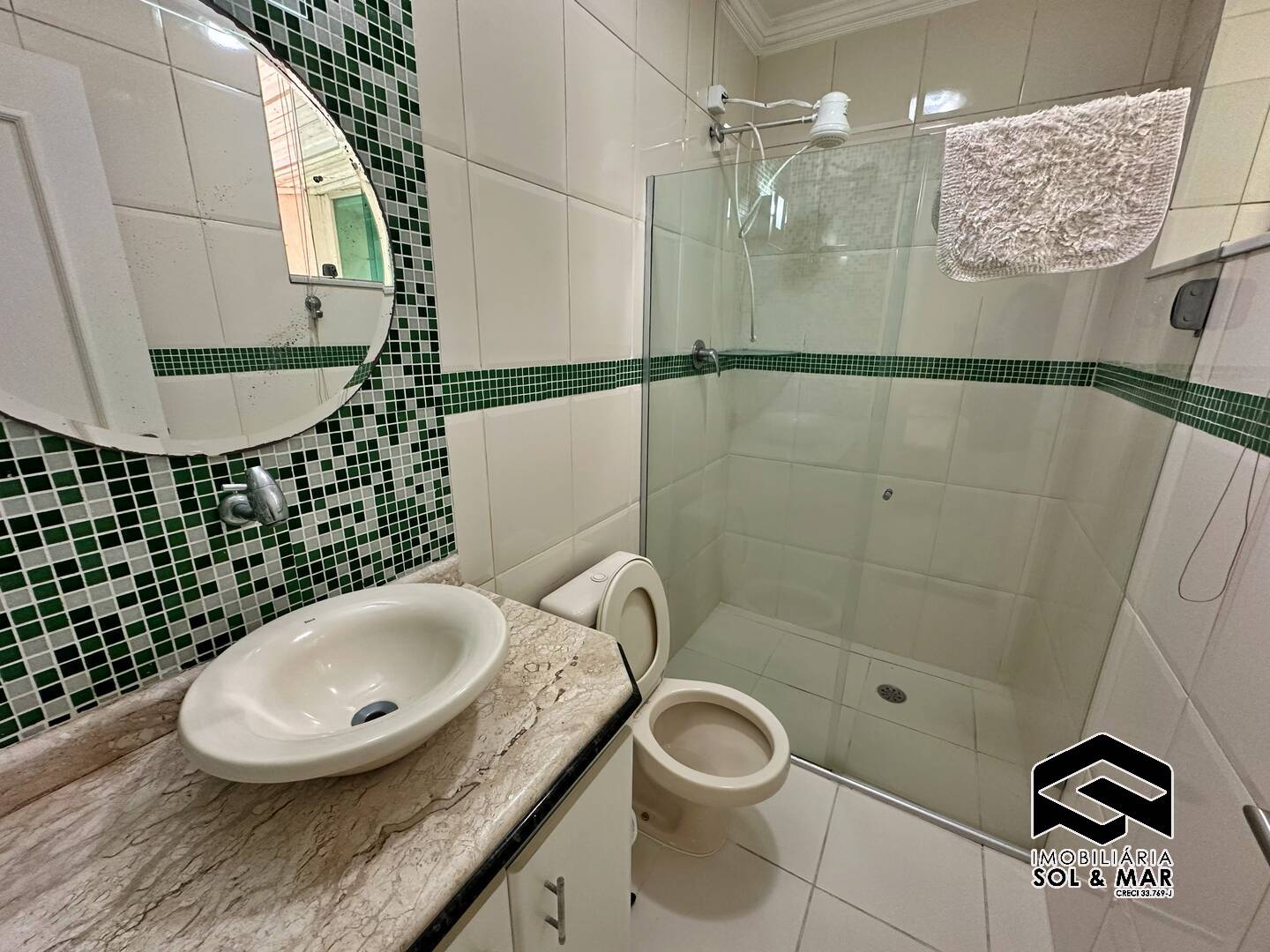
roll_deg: -0.9
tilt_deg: -15.9
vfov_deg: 85.7
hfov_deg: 102.1
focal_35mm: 14
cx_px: 635
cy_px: 476
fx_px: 514
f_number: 2.2
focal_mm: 2.22
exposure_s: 1/60
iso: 250
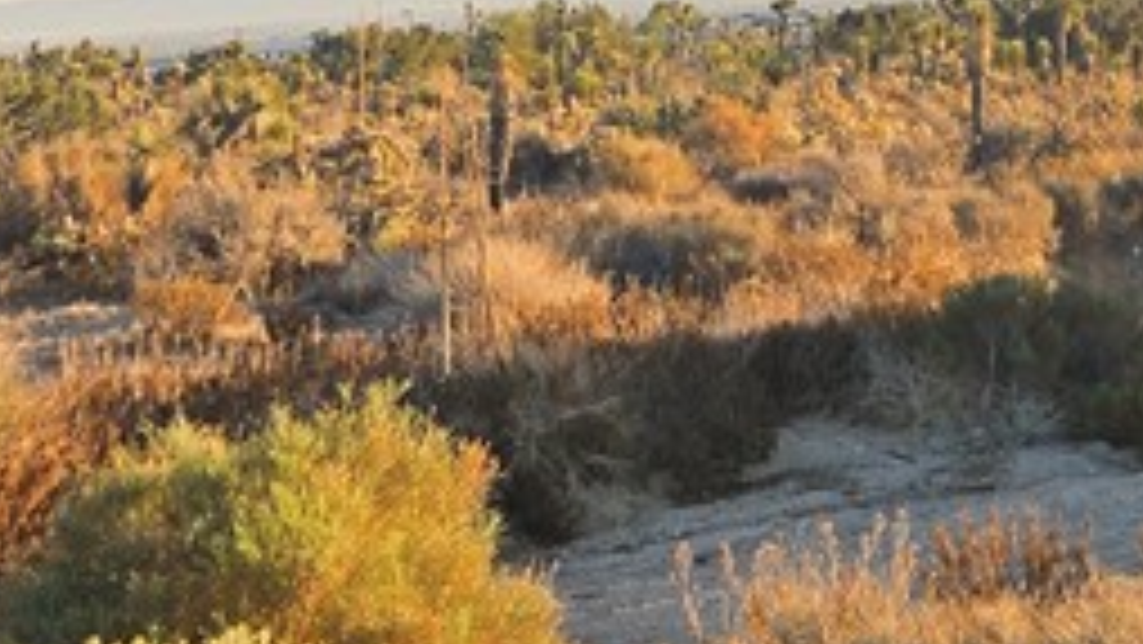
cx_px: 1017
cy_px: -662
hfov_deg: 20.7
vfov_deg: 10.9
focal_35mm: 101
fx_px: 3062
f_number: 1.8
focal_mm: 5.4
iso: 25
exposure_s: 1/390
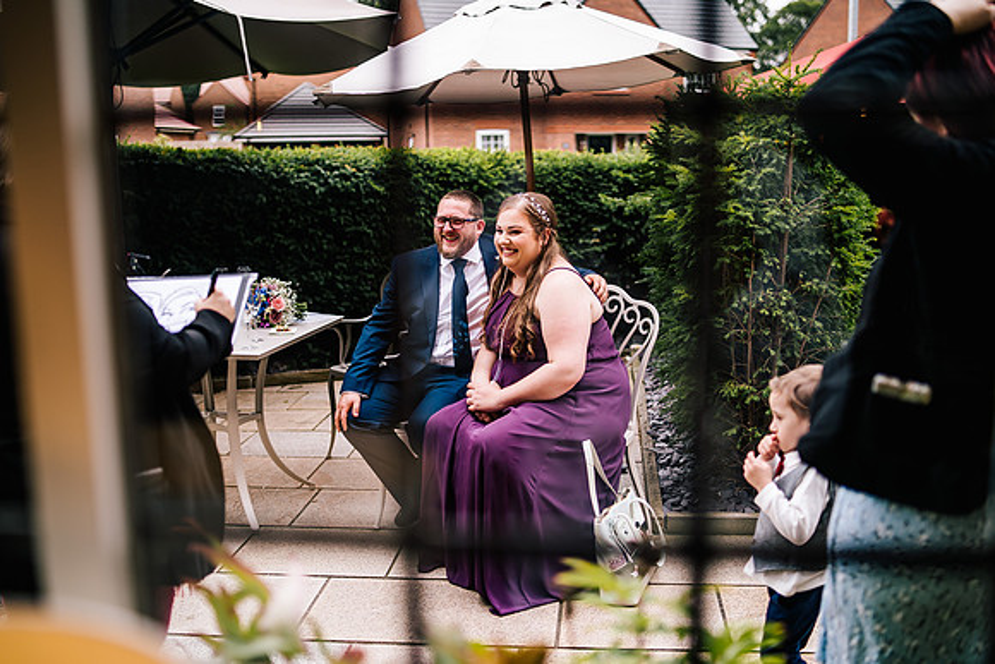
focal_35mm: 37
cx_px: 498
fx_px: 1009
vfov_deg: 36.4
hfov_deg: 52.5
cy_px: 332
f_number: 1.6
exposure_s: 1/1000
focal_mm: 35
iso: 100
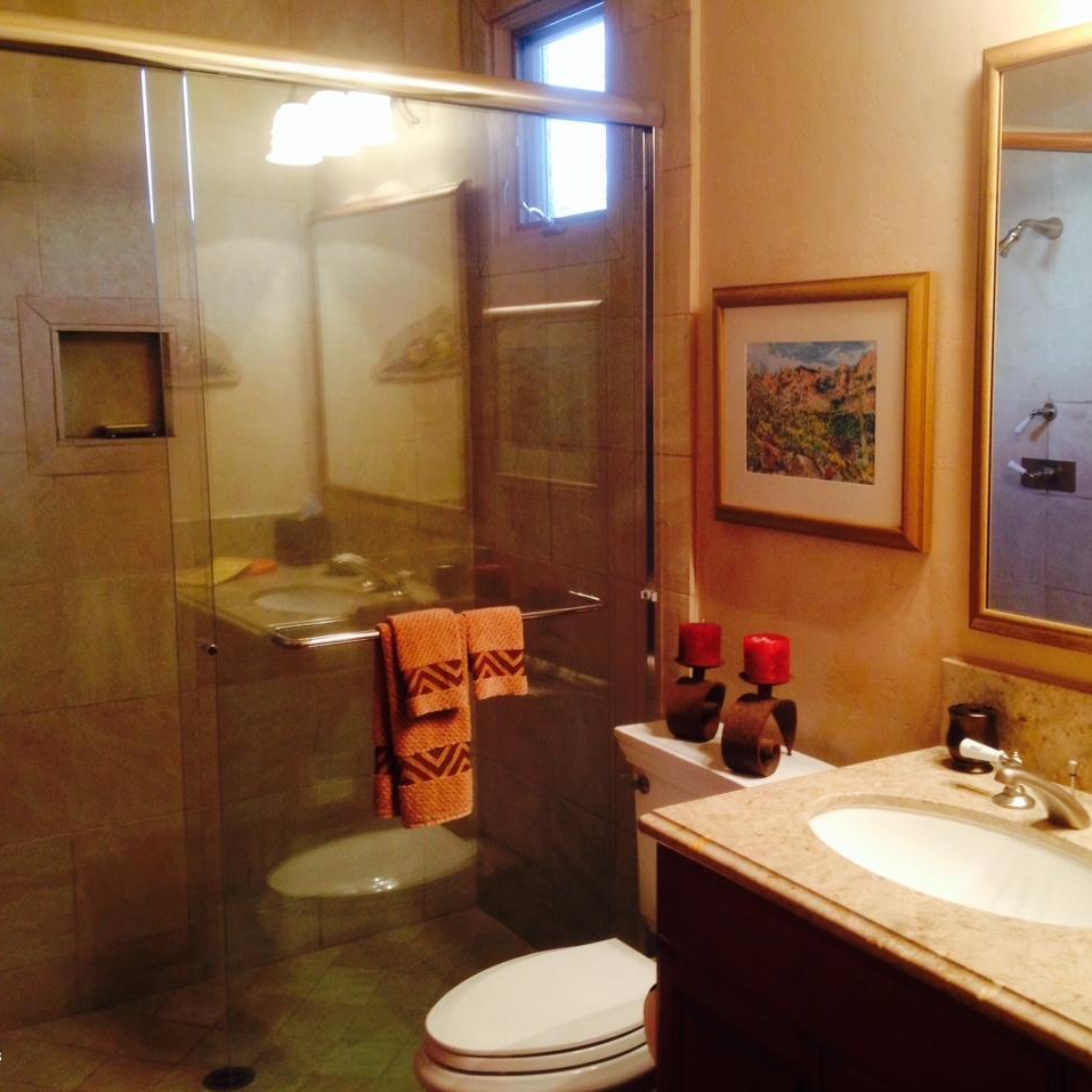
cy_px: 547
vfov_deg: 42.8
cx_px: 625
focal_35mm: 39
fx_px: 1392
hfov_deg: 42.7
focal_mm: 4.12
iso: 100
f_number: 2.4
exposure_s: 1/20
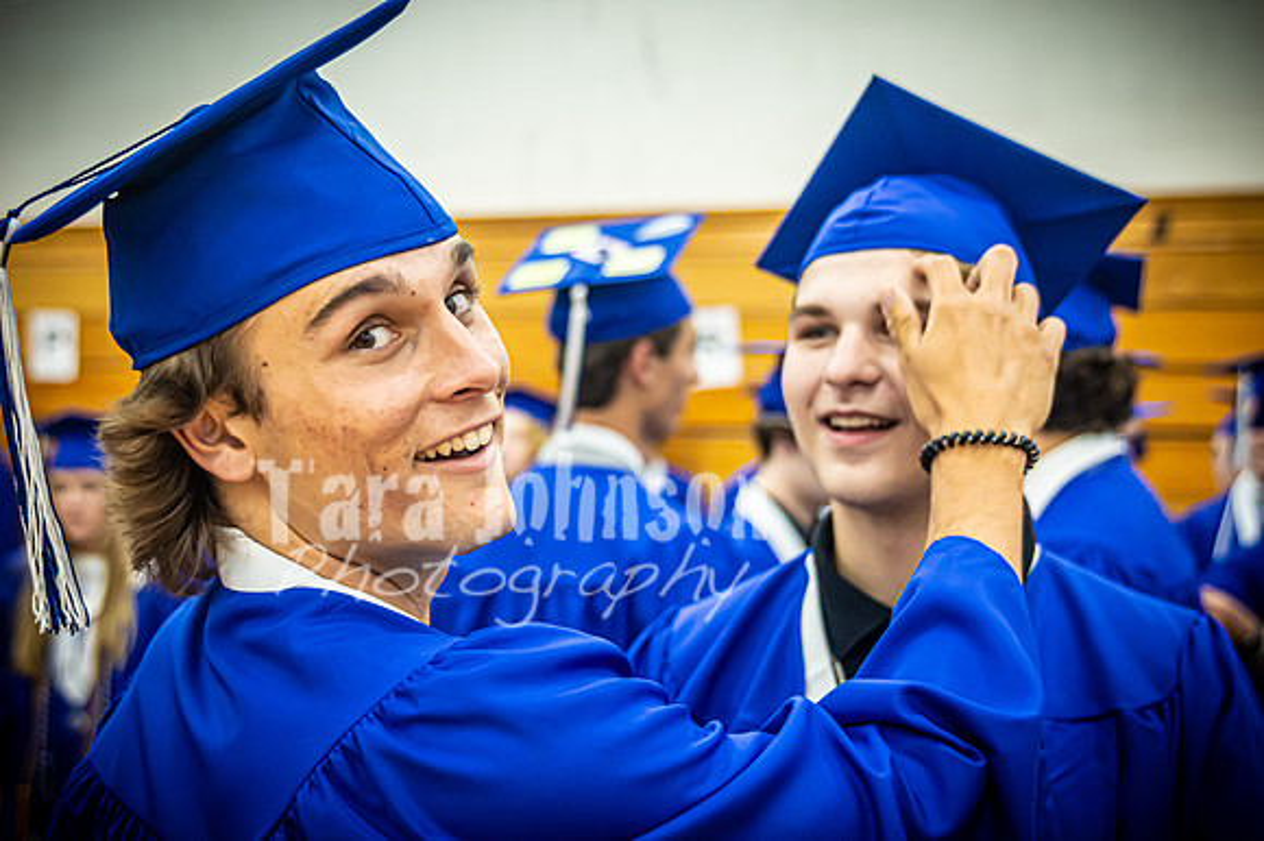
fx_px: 2105
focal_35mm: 60
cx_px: 632
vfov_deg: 22.6
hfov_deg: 33.4
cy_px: 420
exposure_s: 1/200
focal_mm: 40
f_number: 2.8
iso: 2500
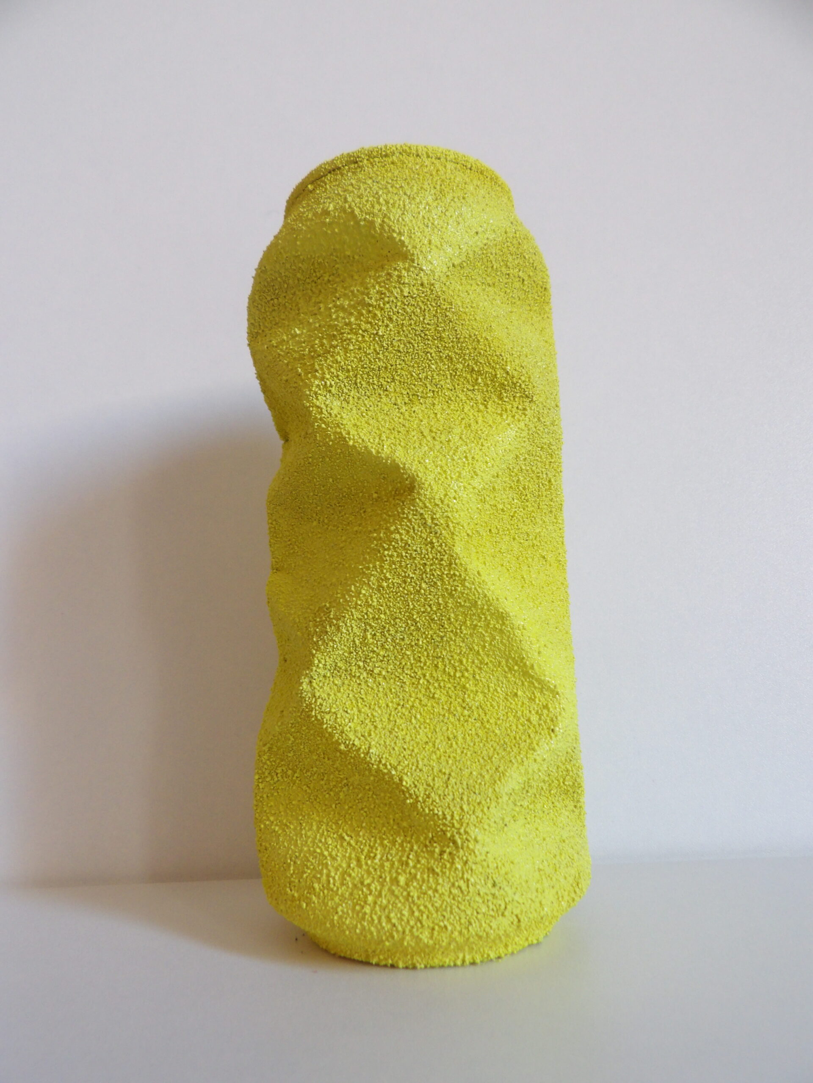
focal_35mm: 24
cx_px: 406
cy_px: 542
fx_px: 752
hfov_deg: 56.8
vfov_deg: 71.6
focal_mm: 4.3
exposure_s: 1/17
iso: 260
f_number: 3.2
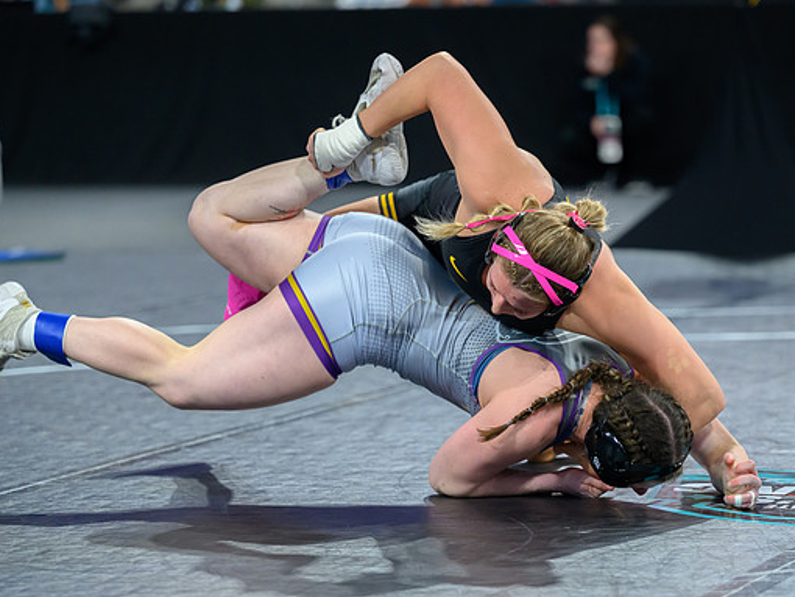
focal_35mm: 160
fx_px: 3676
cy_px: 345
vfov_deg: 9.3
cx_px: 462
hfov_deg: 12.3
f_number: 2.8
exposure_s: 1/800
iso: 3200
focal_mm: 125
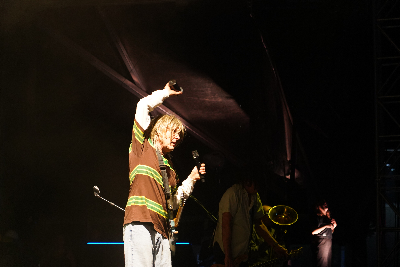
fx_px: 1167
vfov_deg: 13.0
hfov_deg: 19.5
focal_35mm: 105
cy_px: 134
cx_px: 200
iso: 2500
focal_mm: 105
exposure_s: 1/160
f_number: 4
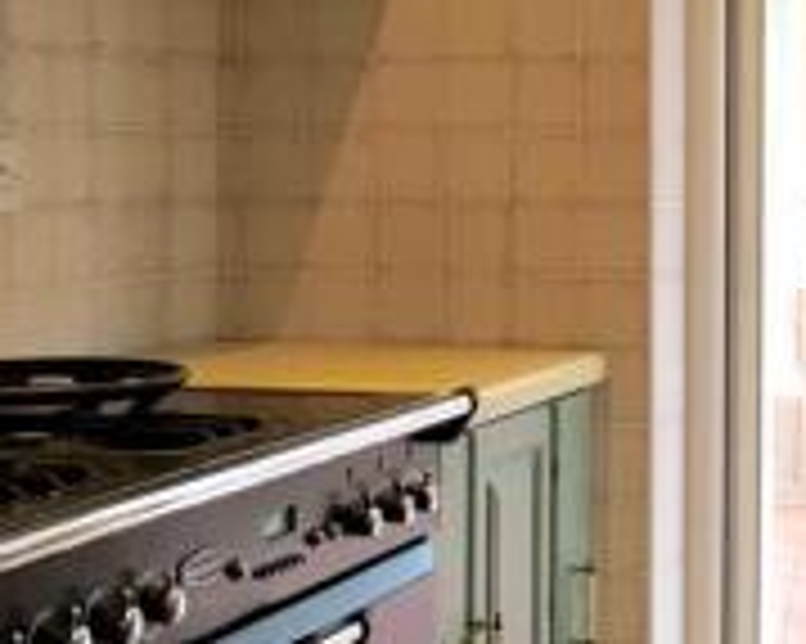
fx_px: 2193
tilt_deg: +0.6
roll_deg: -0.1
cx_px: 700
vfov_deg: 16.6
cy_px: 119
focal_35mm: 92
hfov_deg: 20.5
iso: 40
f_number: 2.2
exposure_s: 1/33
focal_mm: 4.15
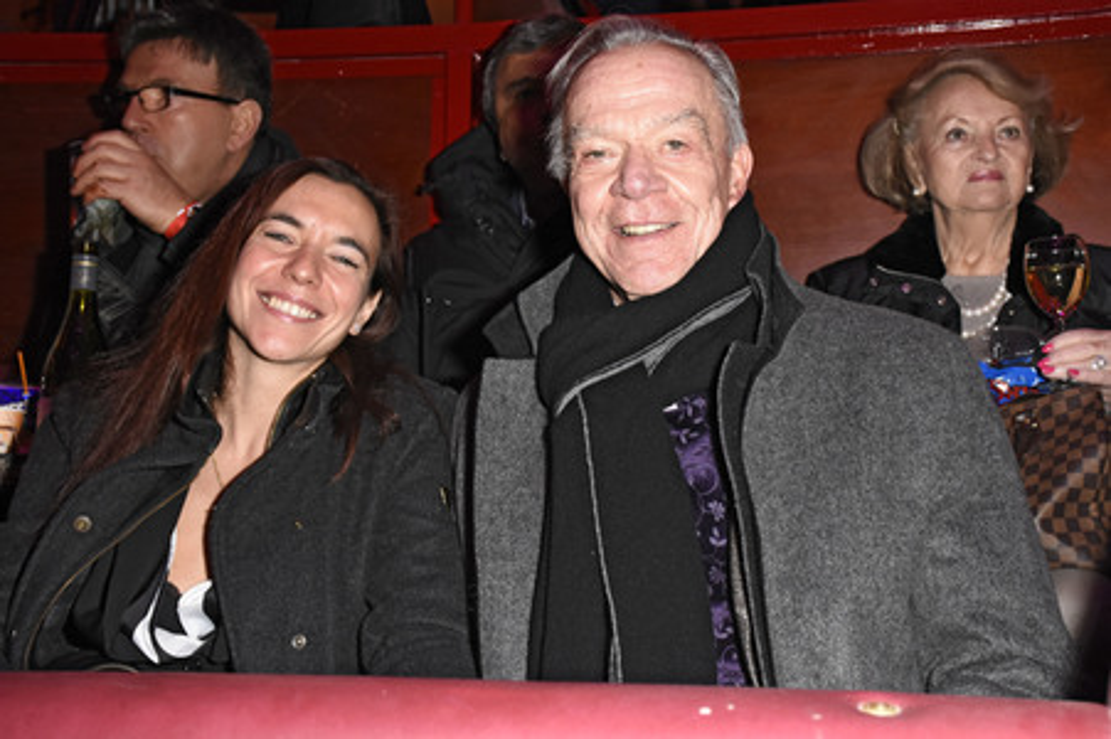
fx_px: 1480
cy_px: 370
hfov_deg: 41.1
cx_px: 556
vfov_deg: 28.0
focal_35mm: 48
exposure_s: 1/125
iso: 2500
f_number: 6.3
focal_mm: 32
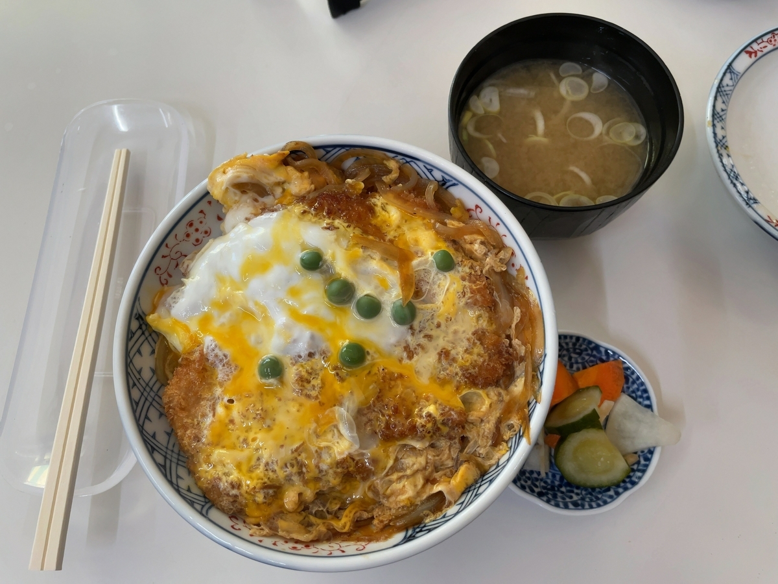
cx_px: 389
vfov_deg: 53.1
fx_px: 584
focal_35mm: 26
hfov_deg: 67.3
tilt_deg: -72.3
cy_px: 292
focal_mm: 4.2
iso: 64
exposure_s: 1/121
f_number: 1.6
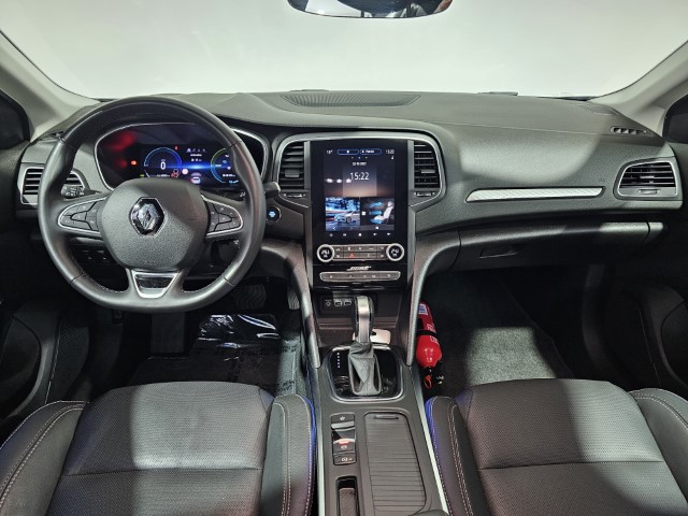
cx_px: 344
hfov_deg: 73.9
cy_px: 258
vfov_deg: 58.9
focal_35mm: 23
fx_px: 457
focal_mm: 6.3
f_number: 1.7
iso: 500
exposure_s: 1/33
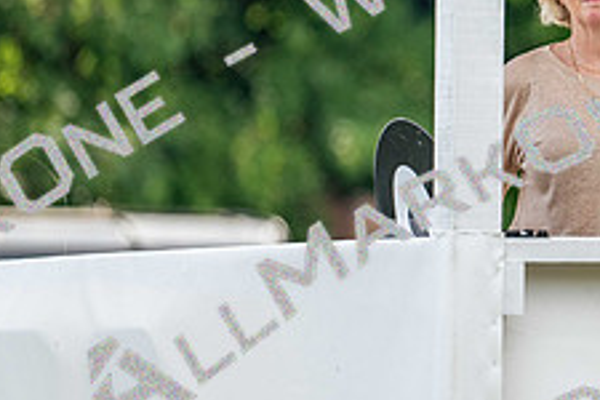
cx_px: 629
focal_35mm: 1033
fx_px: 17215
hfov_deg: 2.0
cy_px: 41
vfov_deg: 1.3
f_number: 4.5
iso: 720
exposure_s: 1/2500
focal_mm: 400
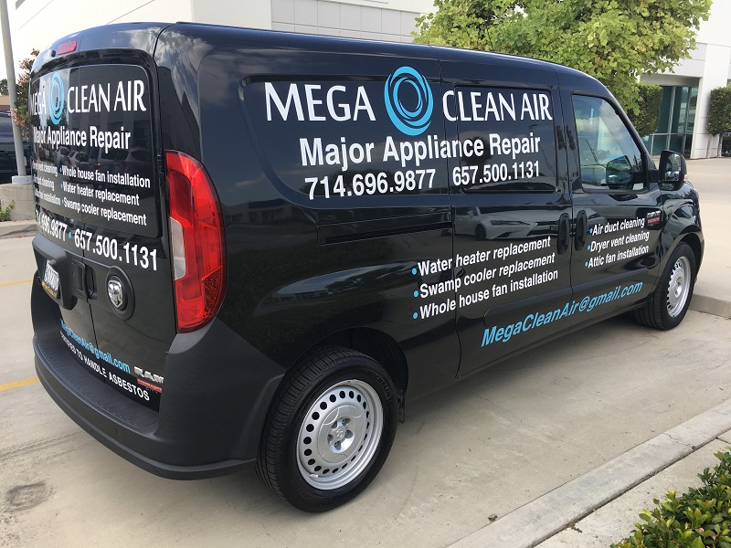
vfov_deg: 48.2
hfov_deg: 61.7
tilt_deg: -14.4
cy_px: 274
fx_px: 612
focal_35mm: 29
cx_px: 366
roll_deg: +0.4
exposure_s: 1/460
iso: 25
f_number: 2.2
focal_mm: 4.15
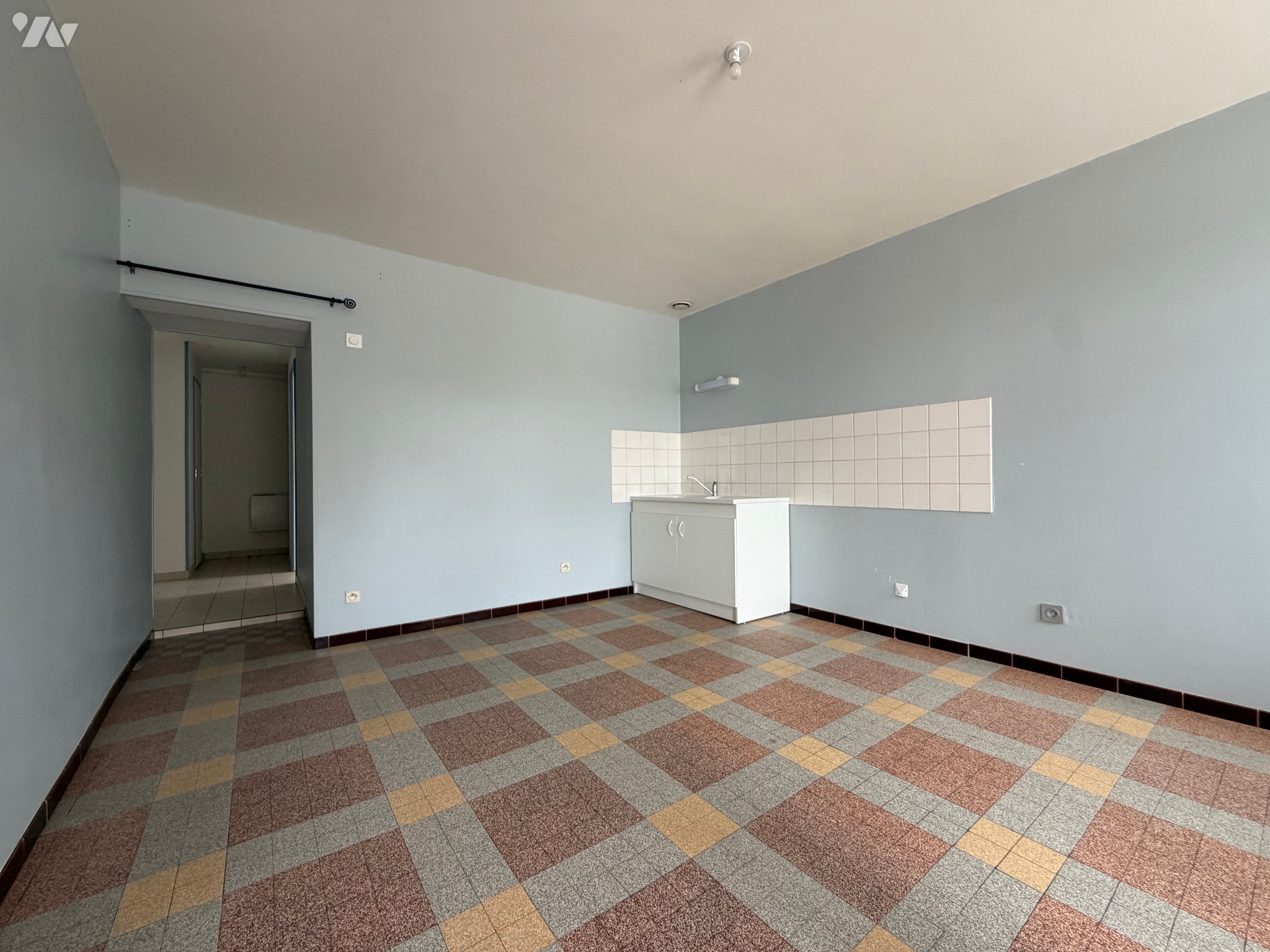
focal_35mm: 14
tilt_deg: -0.2
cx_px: 635
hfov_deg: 102.1
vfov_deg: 85.7
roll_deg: +0.4
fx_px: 514
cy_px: 476
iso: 250
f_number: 2.2
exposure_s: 1/121
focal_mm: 2.22
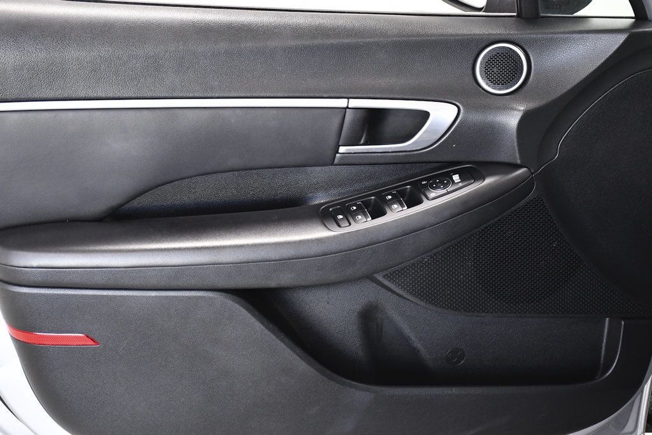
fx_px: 1087
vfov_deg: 22.6
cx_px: 326
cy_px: 218
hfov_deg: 33.4
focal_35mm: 60
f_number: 4.5
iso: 2500
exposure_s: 1/200
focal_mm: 40
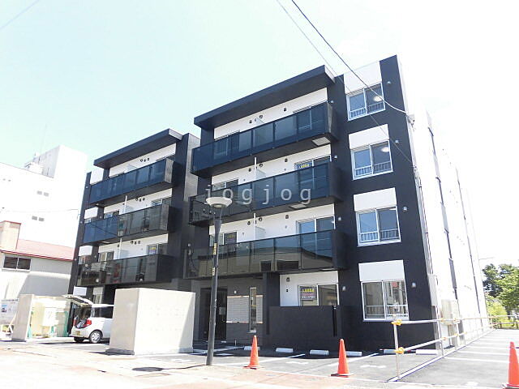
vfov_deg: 56.8
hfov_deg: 71.6
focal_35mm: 24
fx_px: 360
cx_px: 260
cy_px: 194
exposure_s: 1/500
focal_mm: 4.3
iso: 100
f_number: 3.1
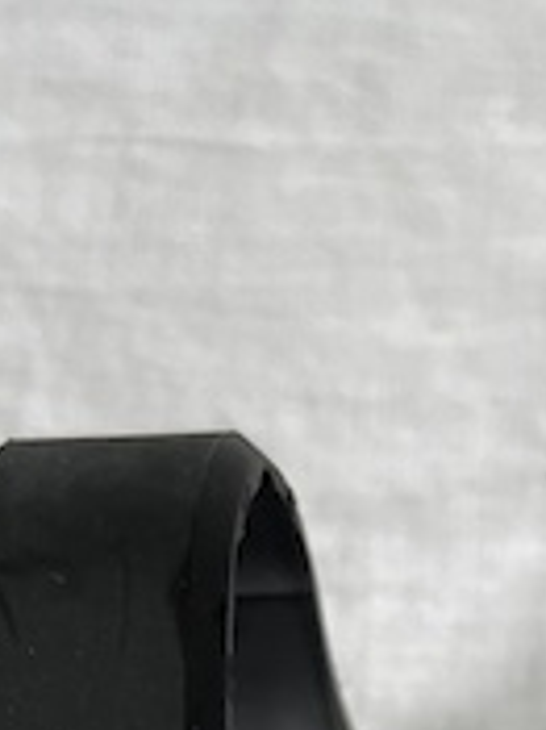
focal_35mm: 119
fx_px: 2506
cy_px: 1460
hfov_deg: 12.2
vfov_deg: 14.0
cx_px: 625
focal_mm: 4.2
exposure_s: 1/121
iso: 40
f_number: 1.6
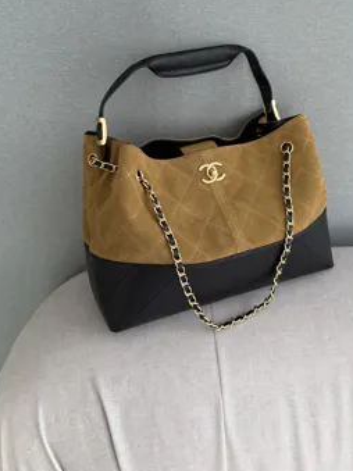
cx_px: 199
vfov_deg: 52.7
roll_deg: -0.4
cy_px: 147
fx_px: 463
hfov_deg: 41.7
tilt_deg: -25.0
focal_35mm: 34
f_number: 1.78
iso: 64
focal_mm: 6.76
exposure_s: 1/121
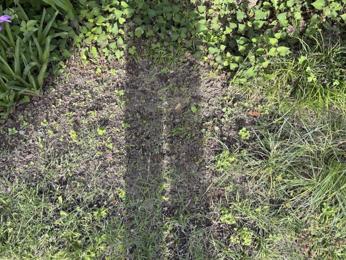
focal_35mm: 30
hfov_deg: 59.9
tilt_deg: -58.5
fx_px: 300
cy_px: 116
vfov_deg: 46.7
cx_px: 163
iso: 50
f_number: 1.6
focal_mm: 5.96
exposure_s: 1/548
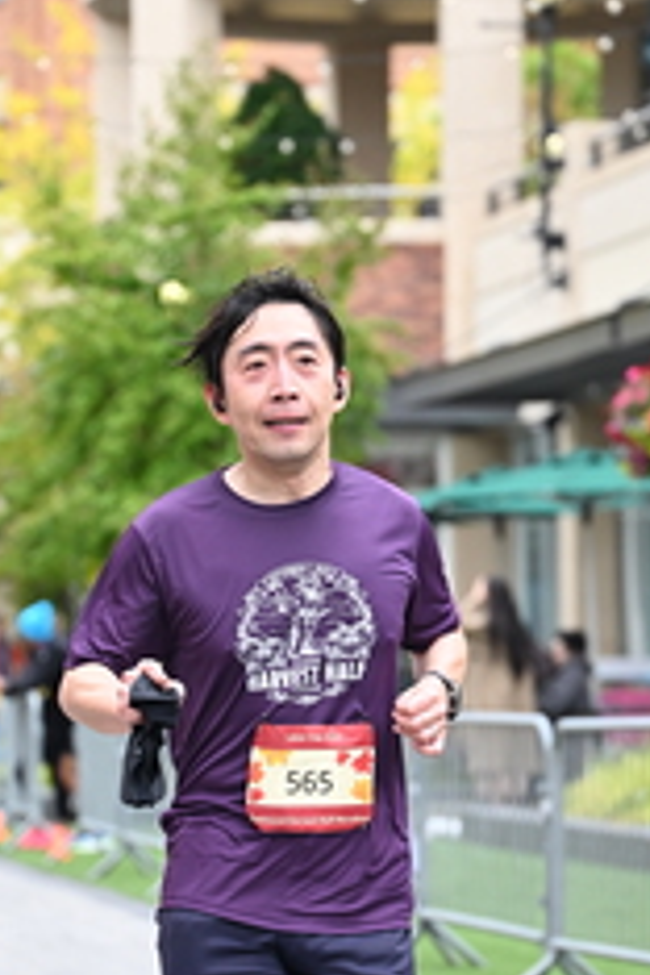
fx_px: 4902
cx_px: 335
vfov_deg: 11.4
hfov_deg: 7.6
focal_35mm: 181
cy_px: 571
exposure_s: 1/1600
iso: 640
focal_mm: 77
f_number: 2.8
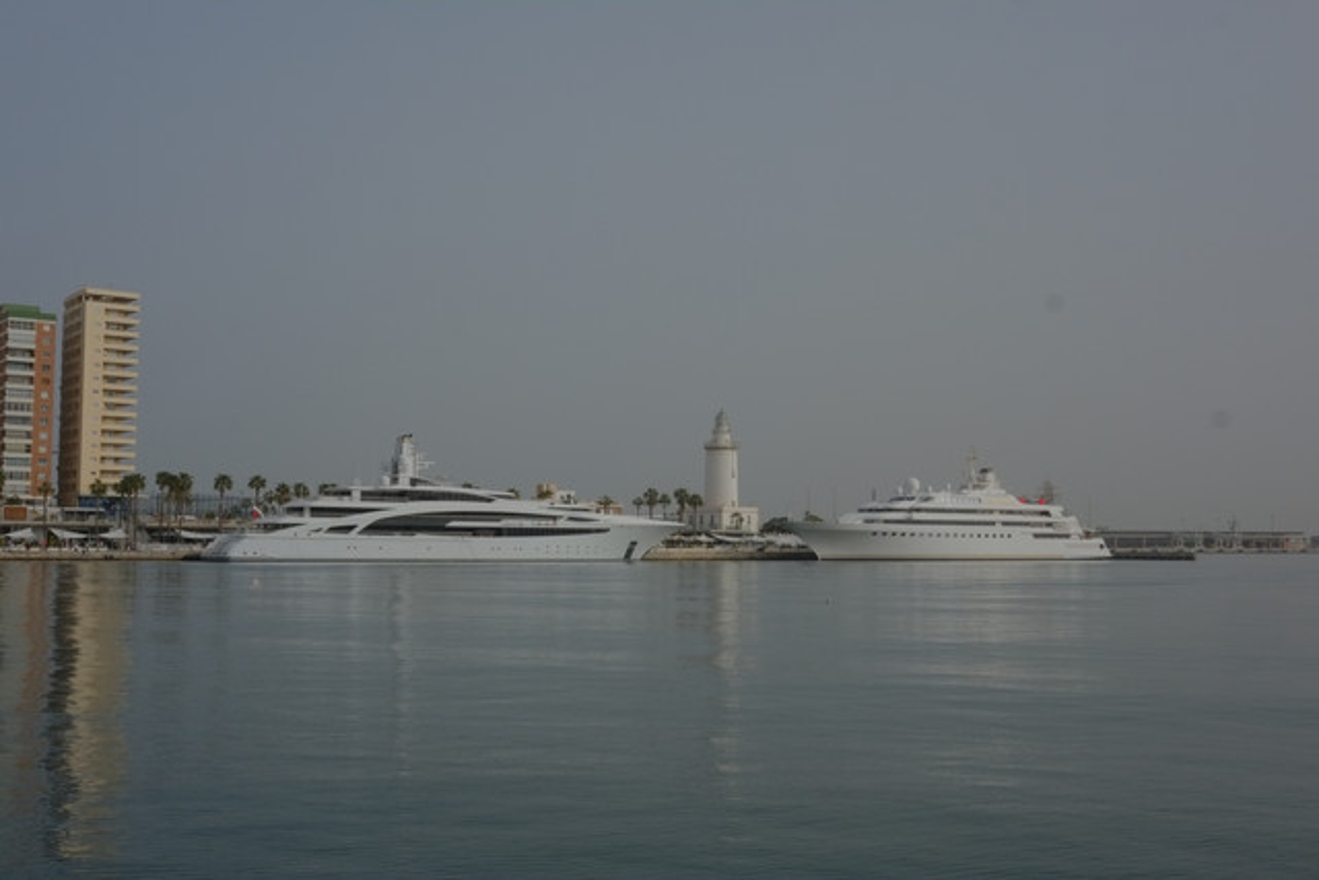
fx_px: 1502
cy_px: 440
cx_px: 660
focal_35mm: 41
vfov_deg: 32.6
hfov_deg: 47.4
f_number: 13
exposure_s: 1/420
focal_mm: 27
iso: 200
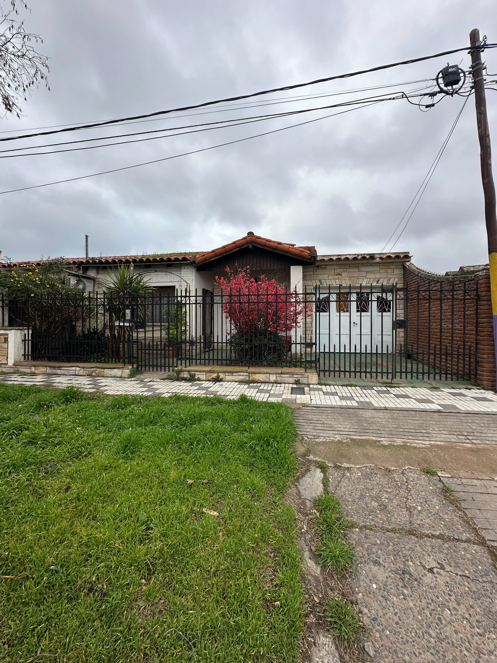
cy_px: 332
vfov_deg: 102.1
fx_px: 268
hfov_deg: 85.7
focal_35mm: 14
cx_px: 248
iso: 40
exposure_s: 1/824
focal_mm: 2.22
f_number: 2.2
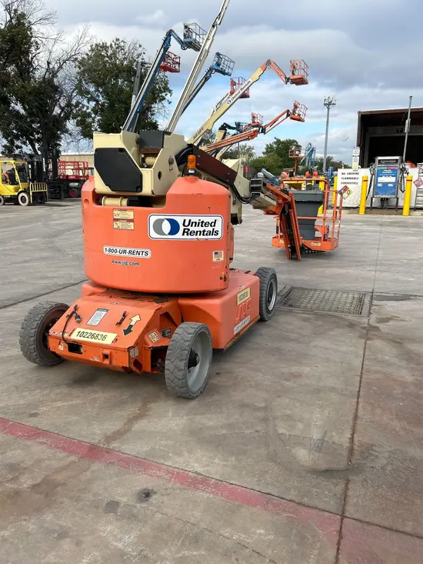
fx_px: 423
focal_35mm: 26
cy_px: 282
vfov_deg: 67.3
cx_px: 212
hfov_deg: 53.1
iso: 50
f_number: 1.5
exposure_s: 1/2404
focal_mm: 5.7
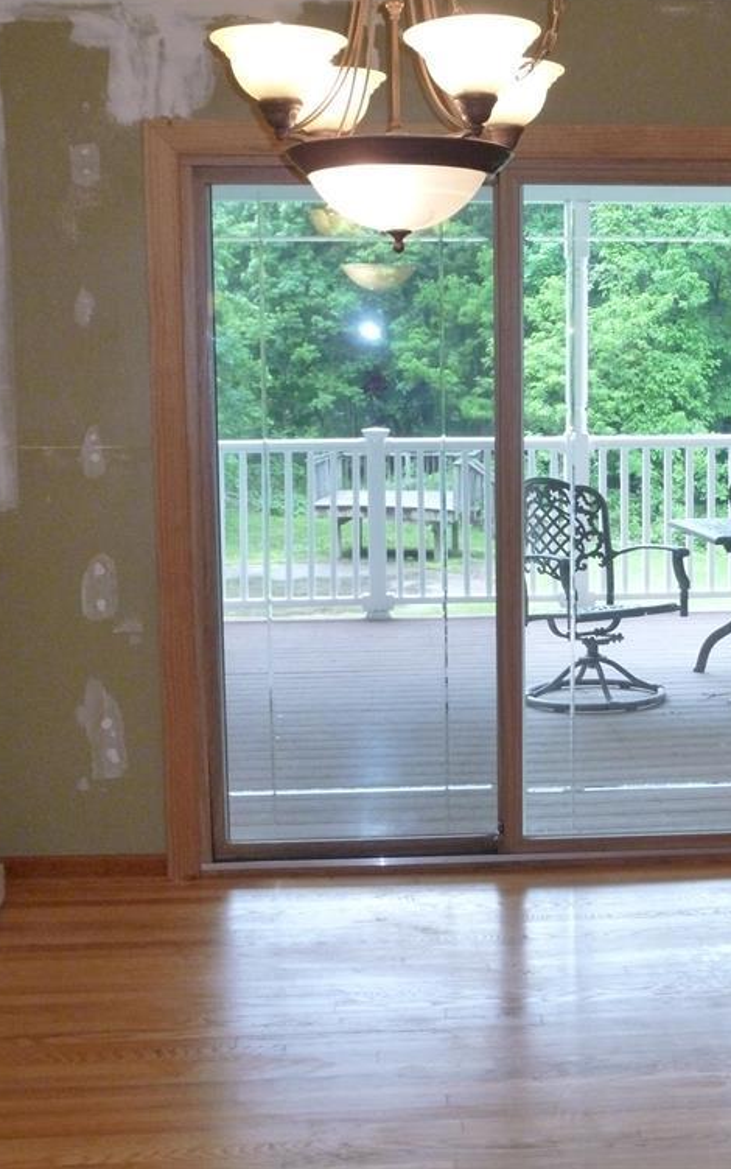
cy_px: 574
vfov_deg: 38.9
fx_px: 1656
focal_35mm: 52
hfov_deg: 24.5
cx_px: 572
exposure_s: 1/60
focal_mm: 6.5
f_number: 3.6
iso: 400
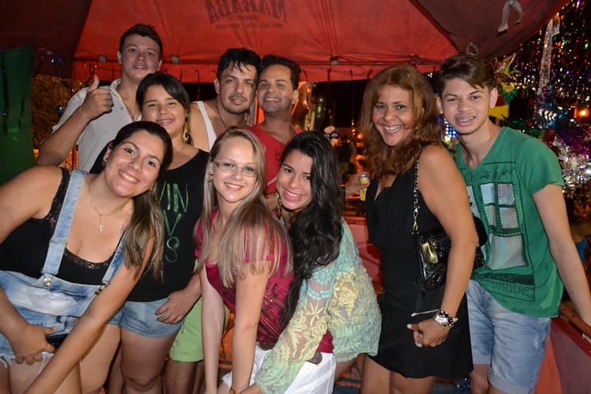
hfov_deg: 67.4
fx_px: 443
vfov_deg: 47.9
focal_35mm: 27
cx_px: 296
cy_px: 197
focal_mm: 18
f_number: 3.5
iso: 3200
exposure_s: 1/60
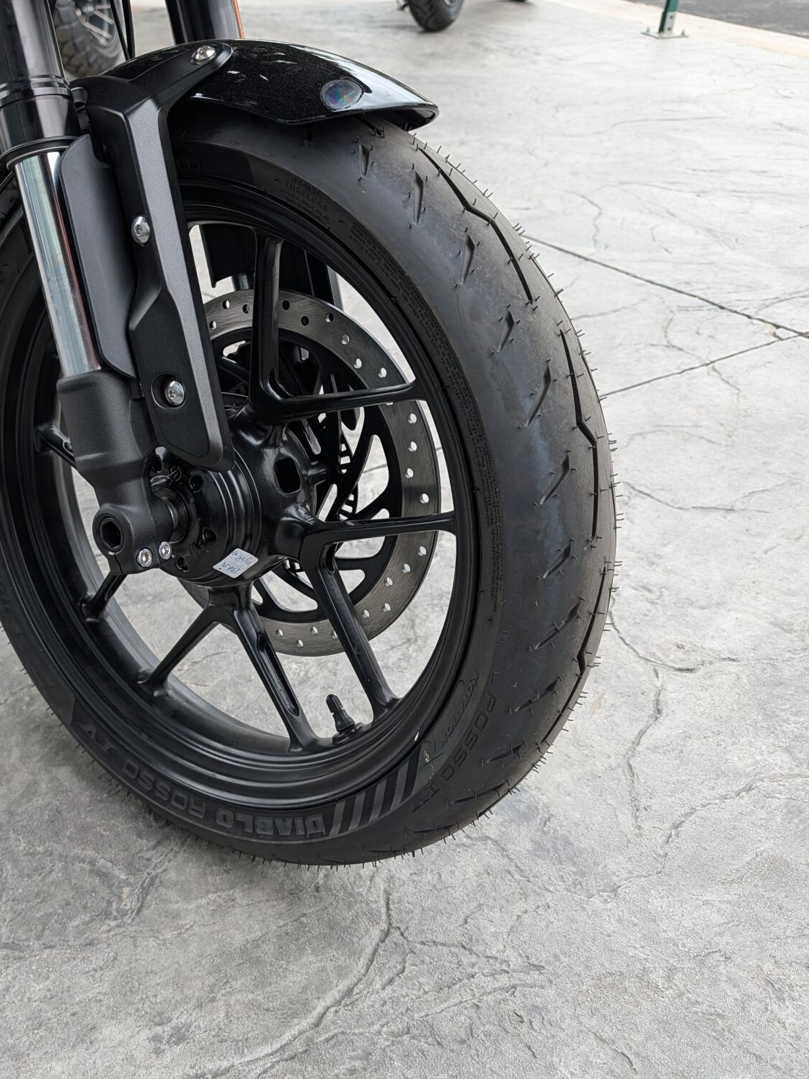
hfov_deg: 42.6
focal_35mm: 32
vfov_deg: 56.8
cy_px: 539
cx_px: 186
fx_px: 997
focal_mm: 6.9
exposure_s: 1/367
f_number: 1.68
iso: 55
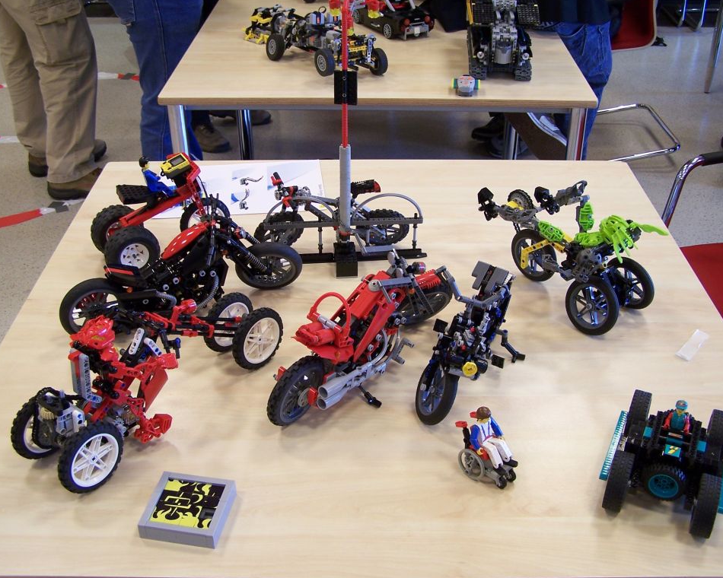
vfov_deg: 37.3
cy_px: 287
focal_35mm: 40
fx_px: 856
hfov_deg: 45.8
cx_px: 371
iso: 80
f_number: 2.8
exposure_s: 1/10
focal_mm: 6.3
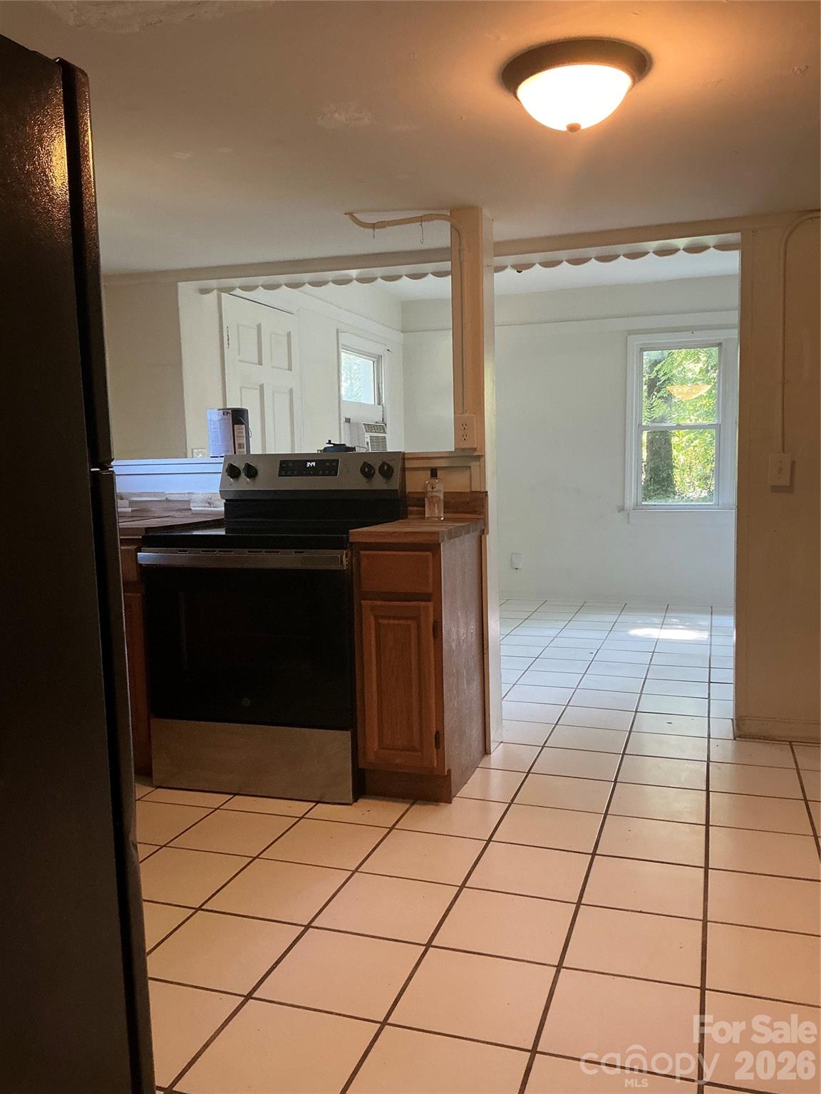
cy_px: 547
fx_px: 885
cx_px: 410
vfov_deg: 63.4
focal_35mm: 28
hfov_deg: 49.7
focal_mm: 3
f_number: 1.8
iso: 160
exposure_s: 1/60
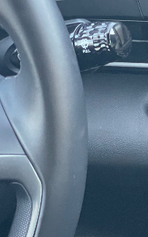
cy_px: 113
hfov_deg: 6.8
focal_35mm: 185
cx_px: 331
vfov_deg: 11.3
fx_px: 1192
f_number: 2
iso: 250
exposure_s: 1/122
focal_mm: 6
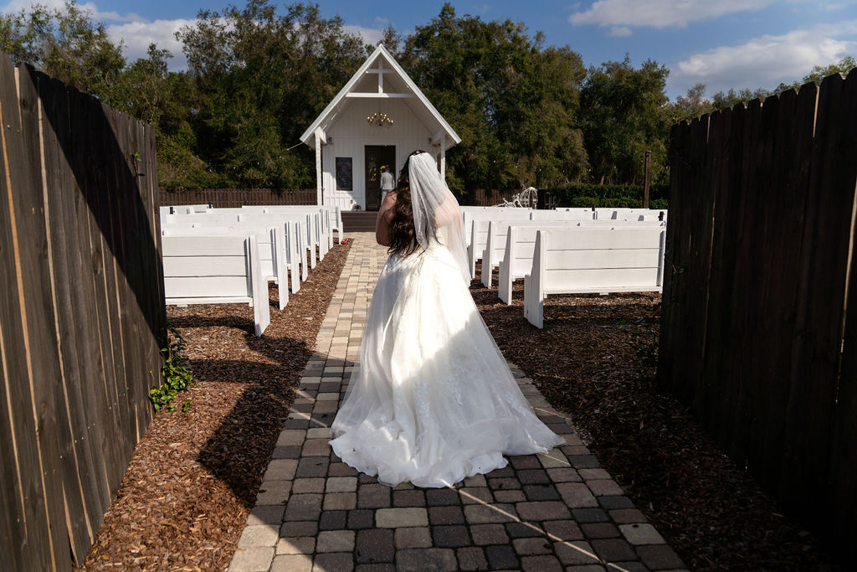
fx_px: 577
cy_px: 286
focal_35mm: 24
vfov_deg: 52.7
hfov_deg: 73.2
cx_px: 428
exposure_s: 1/8000
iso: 160
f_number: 3.2
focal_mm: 24
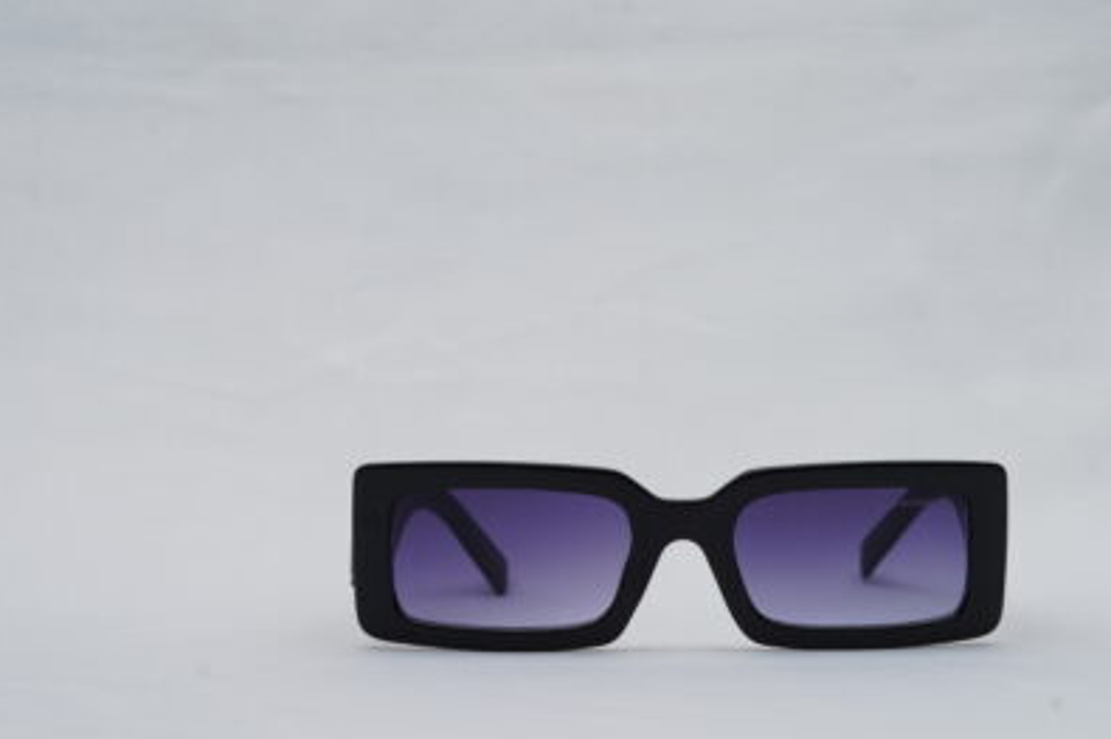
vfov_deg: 17.9
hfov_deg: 26.6
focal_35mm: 76
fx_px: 2344
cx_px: 695
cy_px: 495
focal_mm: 50
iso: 100
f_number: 9
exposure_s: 1/160
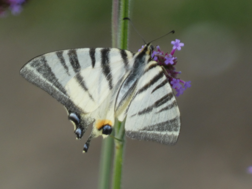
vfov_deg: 1.3
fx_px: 8039
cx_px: 123
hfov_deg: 1.8
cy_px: 89
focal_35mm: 1104
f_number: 5.6
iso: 200
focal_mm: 185
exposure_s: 1/125
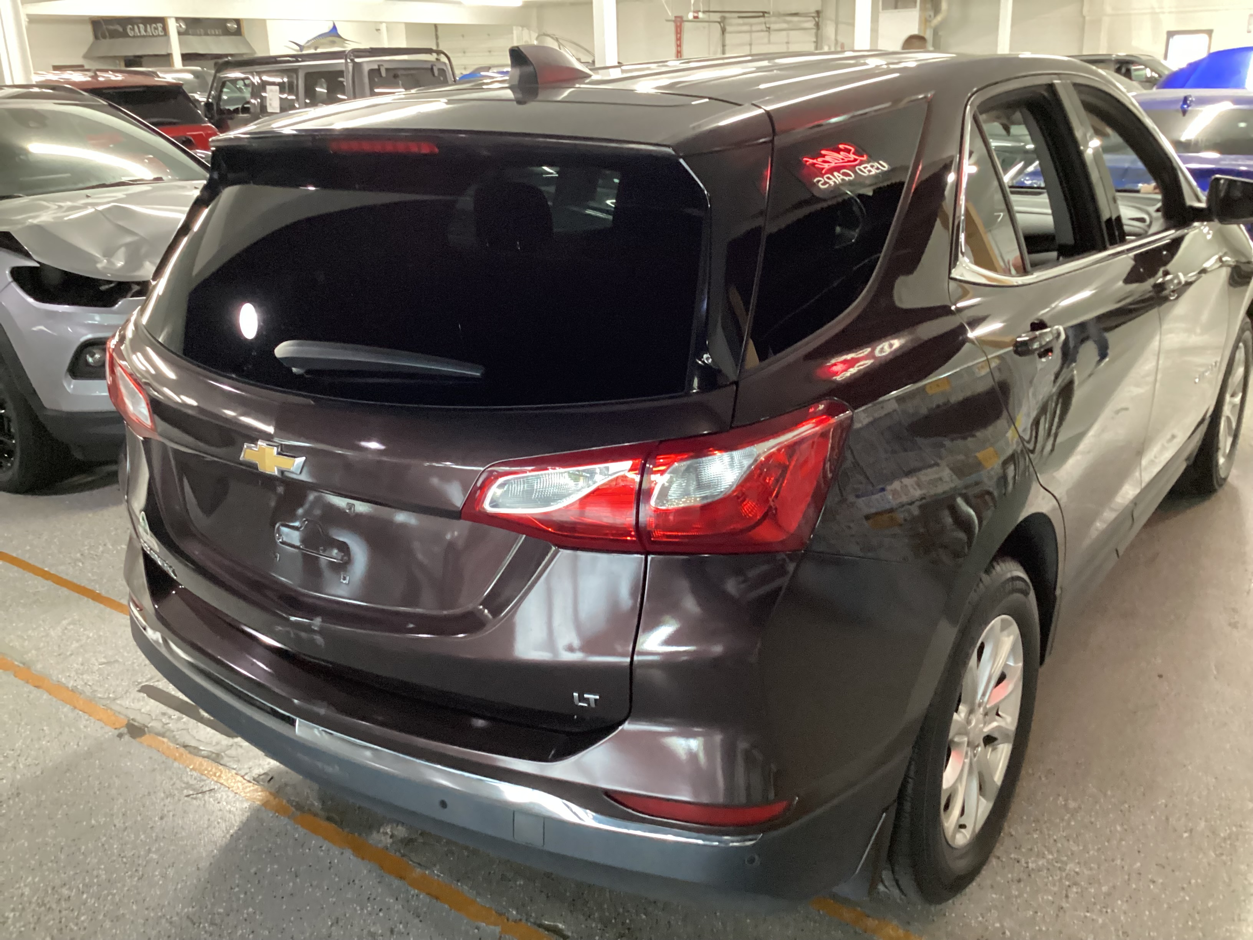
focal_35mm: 31
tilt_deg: -21.1
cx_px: 626
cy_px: 470
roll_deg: +1.7
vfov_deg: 45.4
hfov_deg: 58.4
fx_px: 1122
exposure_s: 1/30
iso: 640
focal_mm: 3.3
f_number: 2.4
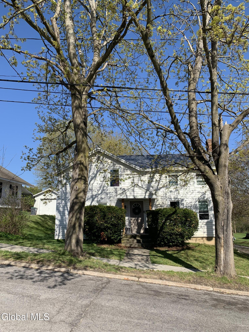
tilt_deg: +12.6
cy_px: 166
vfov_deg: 67.3
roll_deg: +1.9
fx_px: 249
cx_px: 124
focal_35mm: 26
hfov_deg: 53.1
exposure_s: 1/1748
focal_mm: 4.25
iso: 25
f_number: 1.8
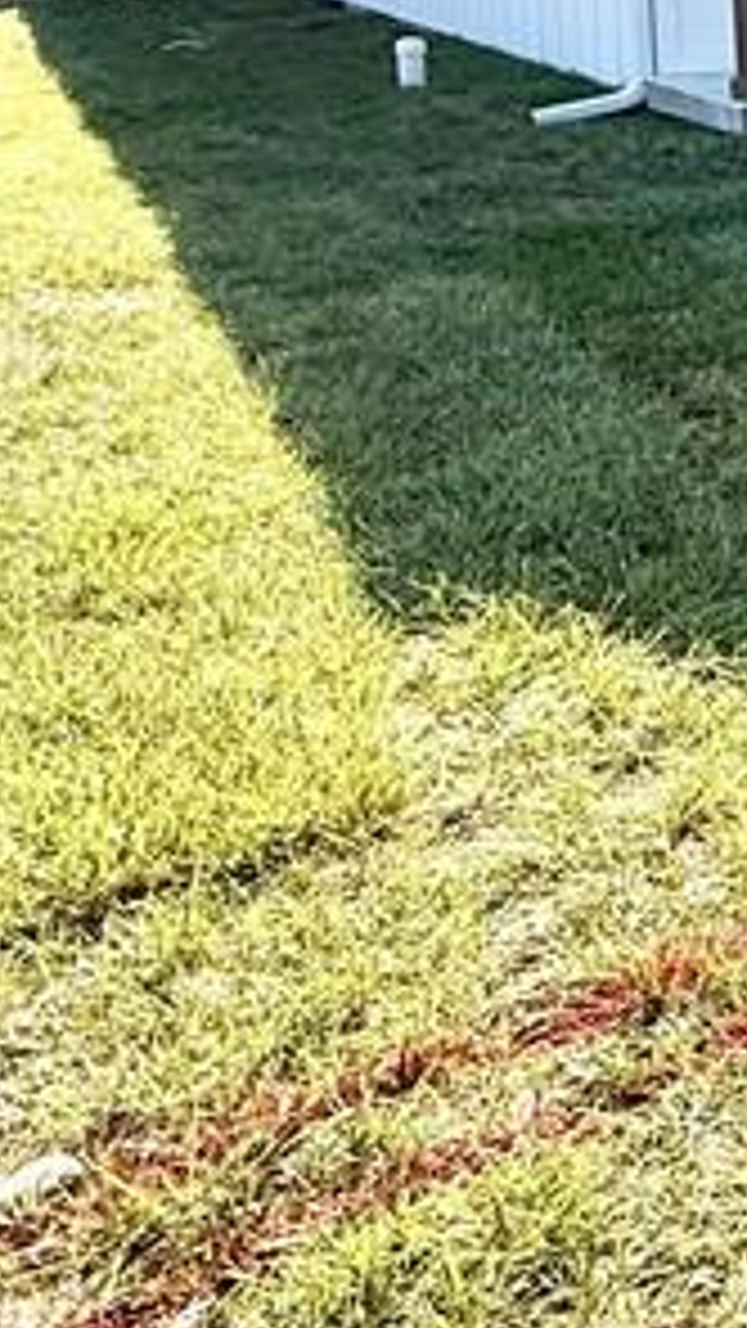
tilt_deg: -5.0
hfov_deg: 15.3
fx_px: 1866
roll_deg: +1.0
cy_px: 23
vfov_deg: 35.7
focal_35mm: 53
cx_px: 1692
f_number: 2.2
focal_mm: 2.22
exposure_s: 1/1464
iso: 64
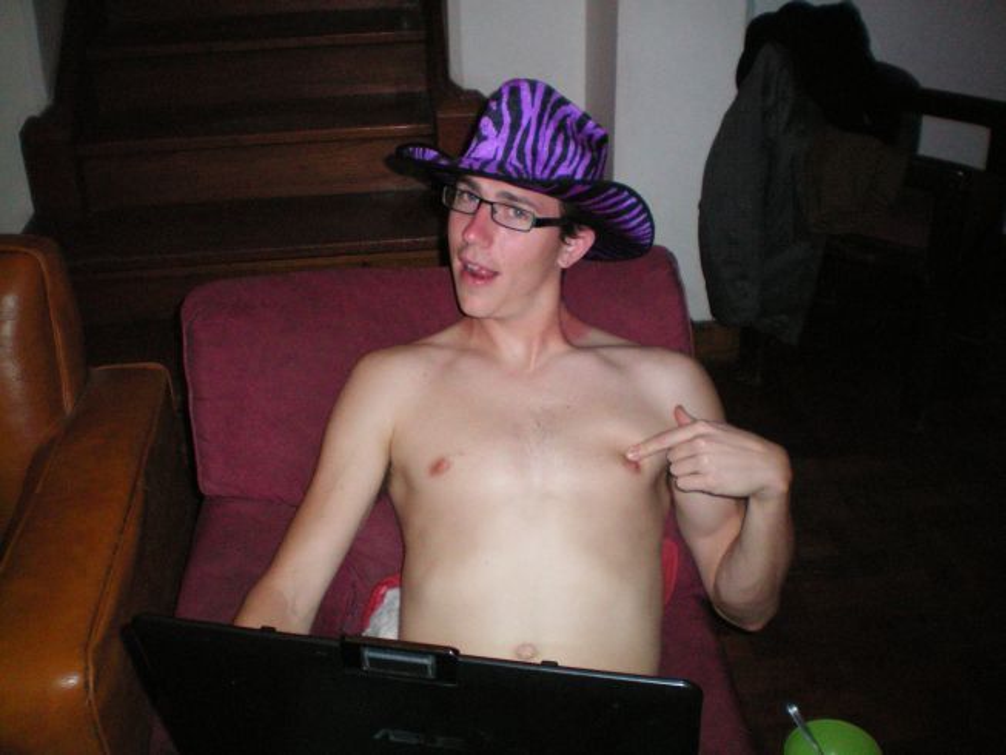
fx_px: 1105
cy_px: 378
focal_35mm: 38
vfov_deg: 37.7
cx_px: 503
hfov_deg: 49.0
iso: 400
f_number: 3.1
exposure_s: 1/60
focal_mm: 6.3
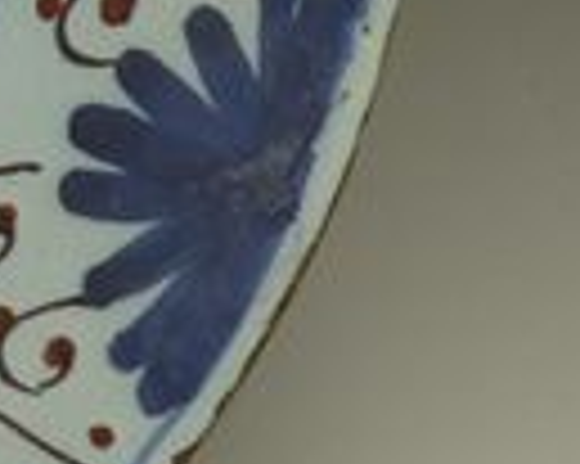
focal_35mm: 218
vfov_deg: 7.0
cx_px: -845
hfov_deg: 8.1
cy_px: -275
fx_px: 3739
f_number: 4
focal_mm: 6.4
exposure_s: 1/320
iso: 200
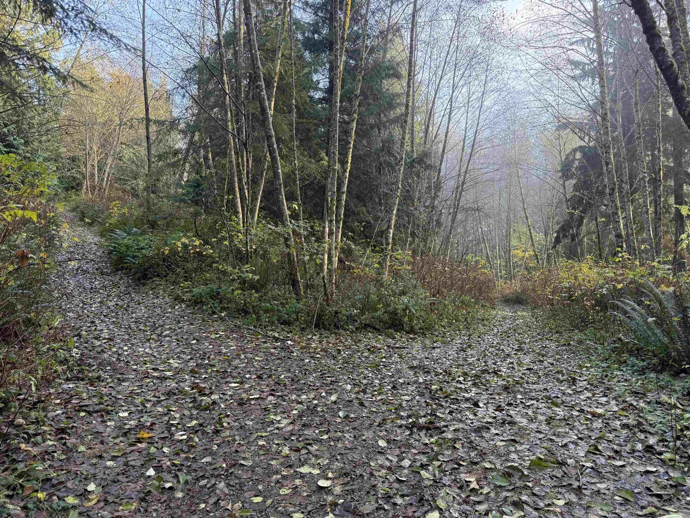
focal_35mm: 24
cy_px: 259
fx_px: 478
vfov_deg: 56.8
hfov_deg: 71.6
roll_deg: -1.3
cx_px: 345
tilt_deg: +3.6
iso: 200
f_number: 1.78
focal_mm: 6.76
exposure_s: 1/137
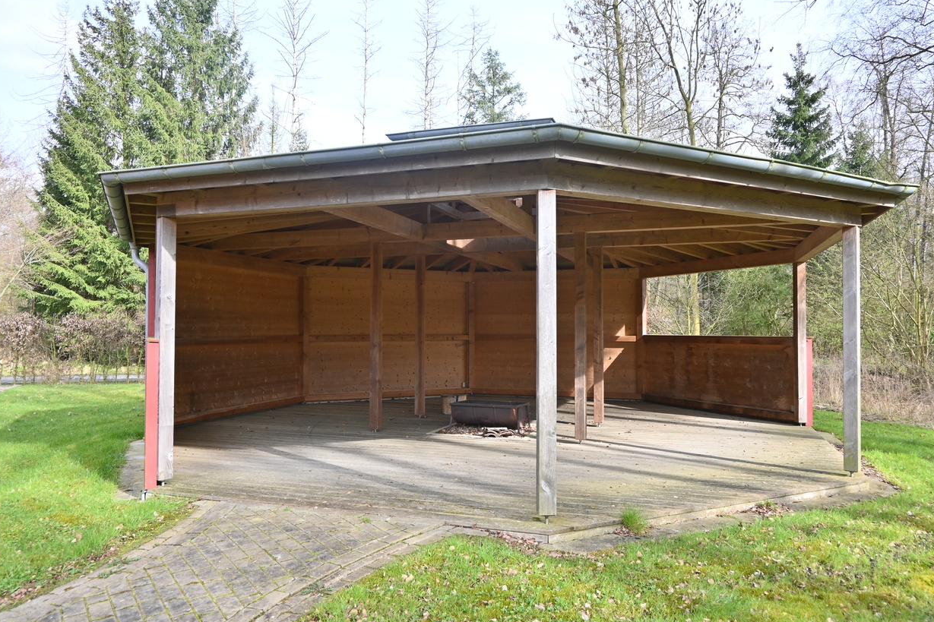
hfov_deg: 71.5
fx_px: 648
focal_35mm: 25
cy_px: 307
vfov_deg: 51.3
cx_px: 476
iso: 200
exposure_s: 1/250
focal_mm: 16
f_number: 5.6
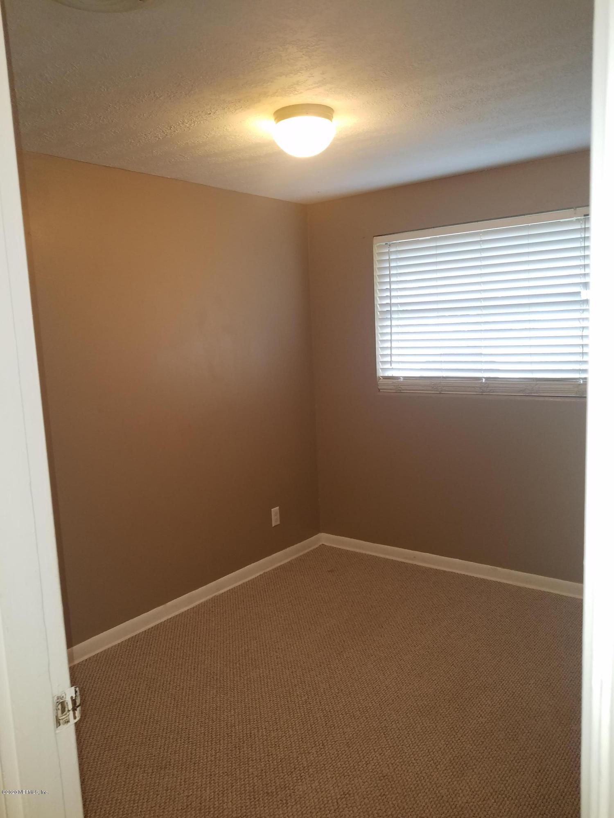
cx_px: 307
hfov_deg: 53.1
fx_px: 615
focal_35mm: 26
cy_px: 409
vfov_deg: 67.3
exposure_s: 1/30
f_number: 1.7
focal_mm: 4.2
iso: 100
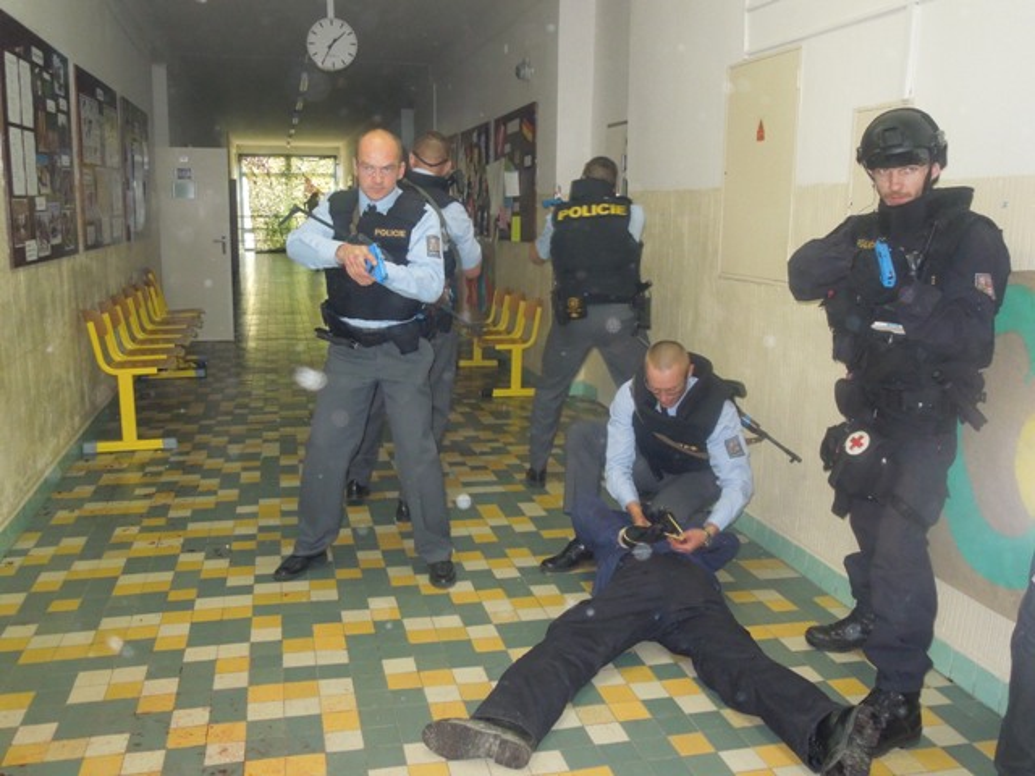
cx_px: 518
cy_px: 388
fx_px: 927
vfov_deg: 45.4
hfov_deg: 58.4
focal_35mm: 31
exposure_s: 1/30
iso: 800
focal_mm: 5.6
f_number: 3.6
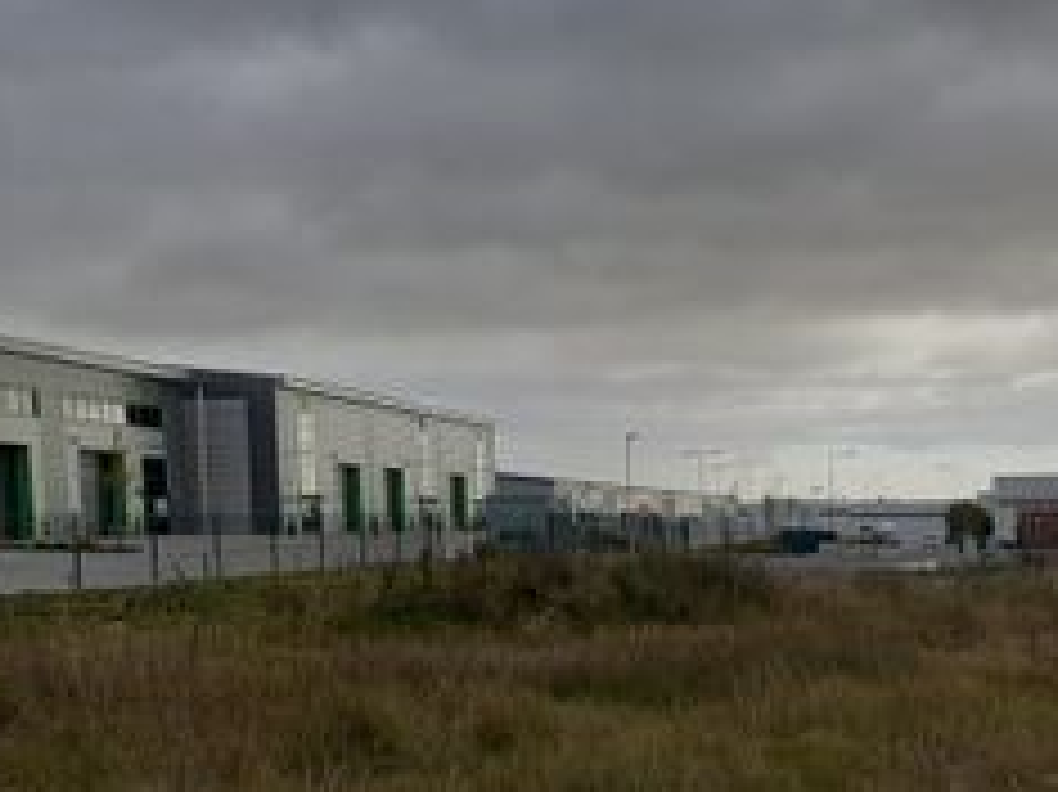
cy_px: 652
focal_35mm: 46
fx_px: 1405
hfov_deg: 39.3
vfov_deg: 30.6
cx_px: 878
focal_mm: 3.6
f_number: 1.9
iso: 40
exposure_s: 1/681
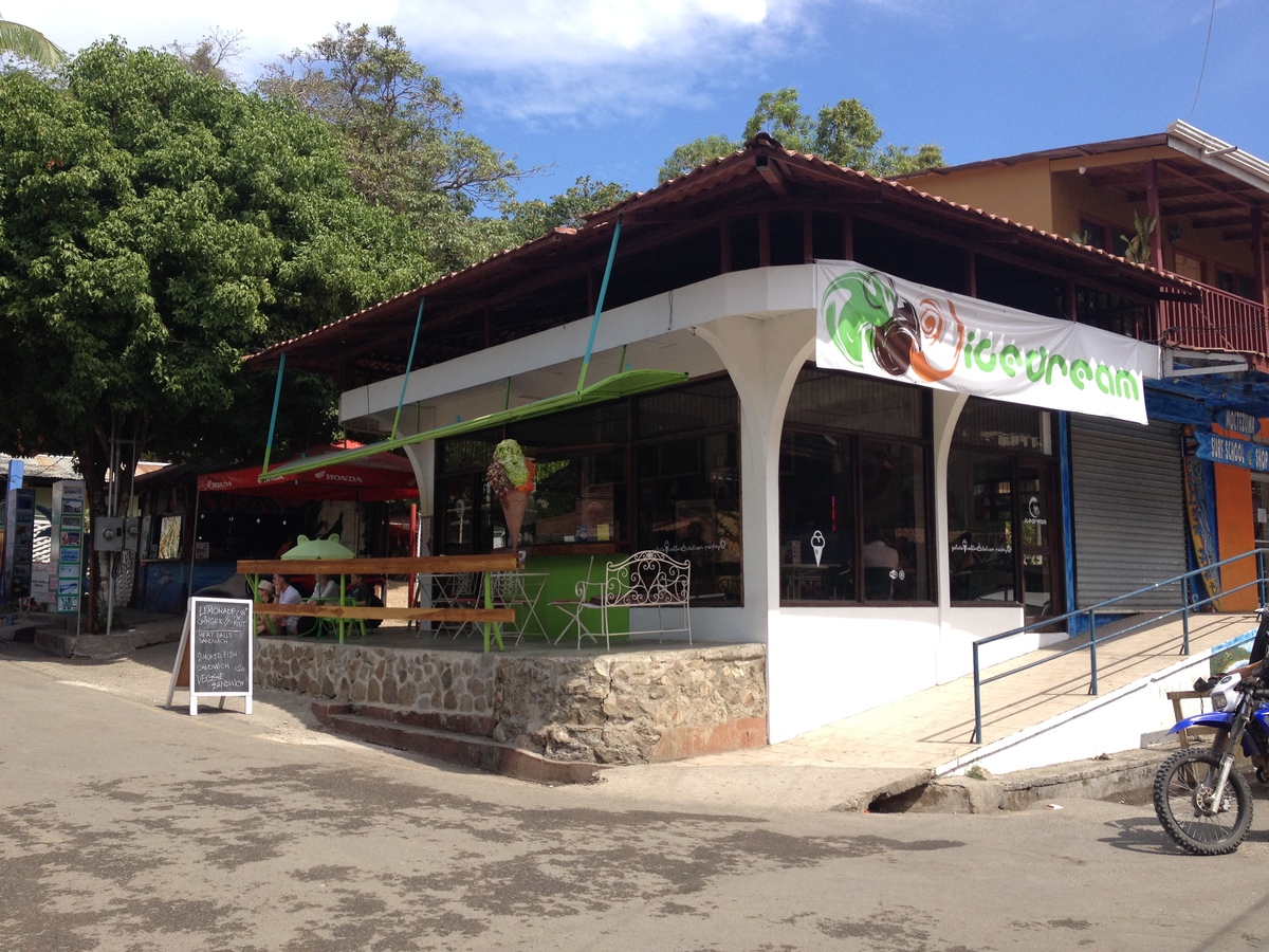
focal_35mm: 35
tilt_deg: +2.8
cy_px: 476
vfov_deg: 40.7
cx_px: 634
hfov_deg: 52.6
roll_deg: +0.9
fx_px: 1283
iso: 50
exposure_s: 1/1151
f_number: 2.4
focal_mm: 4.28
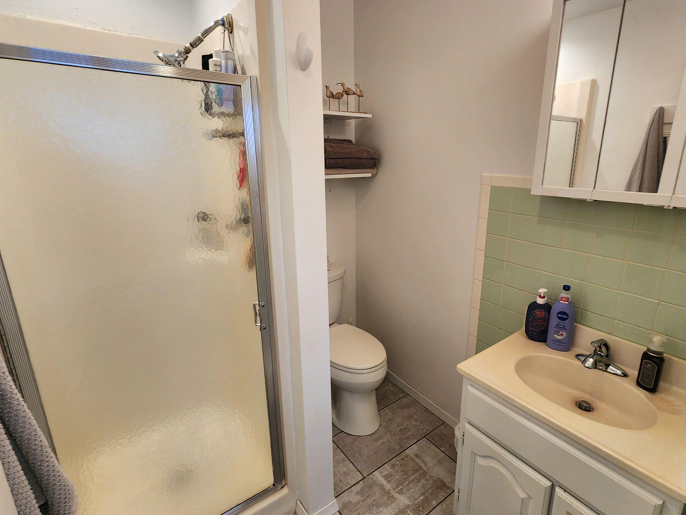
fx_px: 317
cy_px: 253
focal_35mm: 16
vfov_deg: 78.1
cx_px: 356
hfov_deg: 94.5
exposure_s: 1/60.2
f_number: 2.2
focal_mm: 2.2
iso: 100
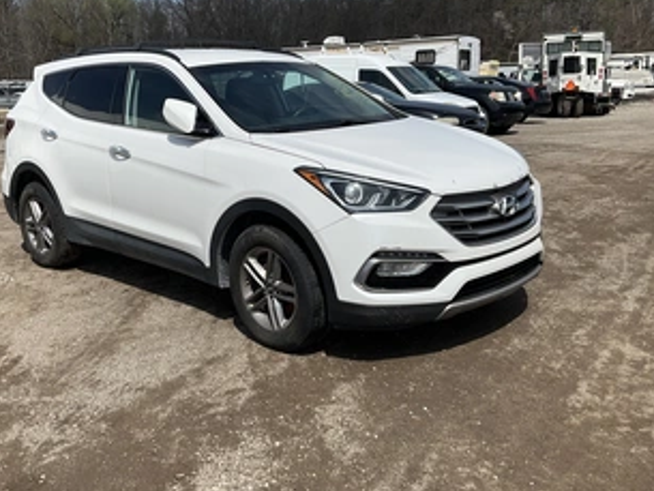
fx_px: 718
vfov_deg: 37.7
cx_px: 272
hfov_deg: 48.8
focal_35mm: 38
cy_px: 221
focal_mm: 3
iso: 25
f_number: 1.8
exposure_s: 1/3534
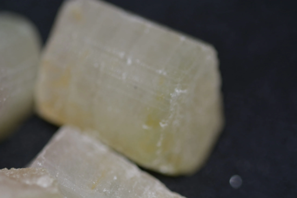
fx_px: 1300
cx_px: 148
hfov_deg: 13.0
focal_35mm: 158
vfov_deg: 8.7
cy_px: 99
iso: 200
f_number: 4.5
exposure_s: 1/60
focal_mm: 105
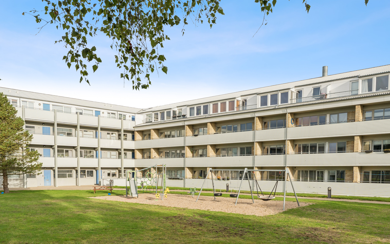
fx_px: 298
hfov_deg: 66.5
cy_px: 120
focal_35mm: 28
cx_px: 197
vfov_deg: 44.5
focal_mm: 27
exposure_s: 1/400
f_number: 10
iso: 400
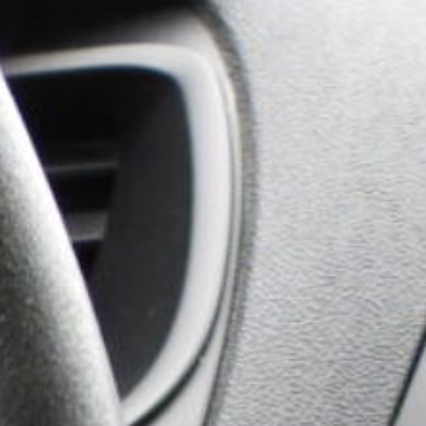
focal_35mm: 204
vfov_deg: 7.8
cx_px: -737
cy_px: 1132
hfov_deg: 7.7
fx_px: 2840
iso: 100
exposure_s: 1/100
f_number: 3.2
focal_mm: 5.8
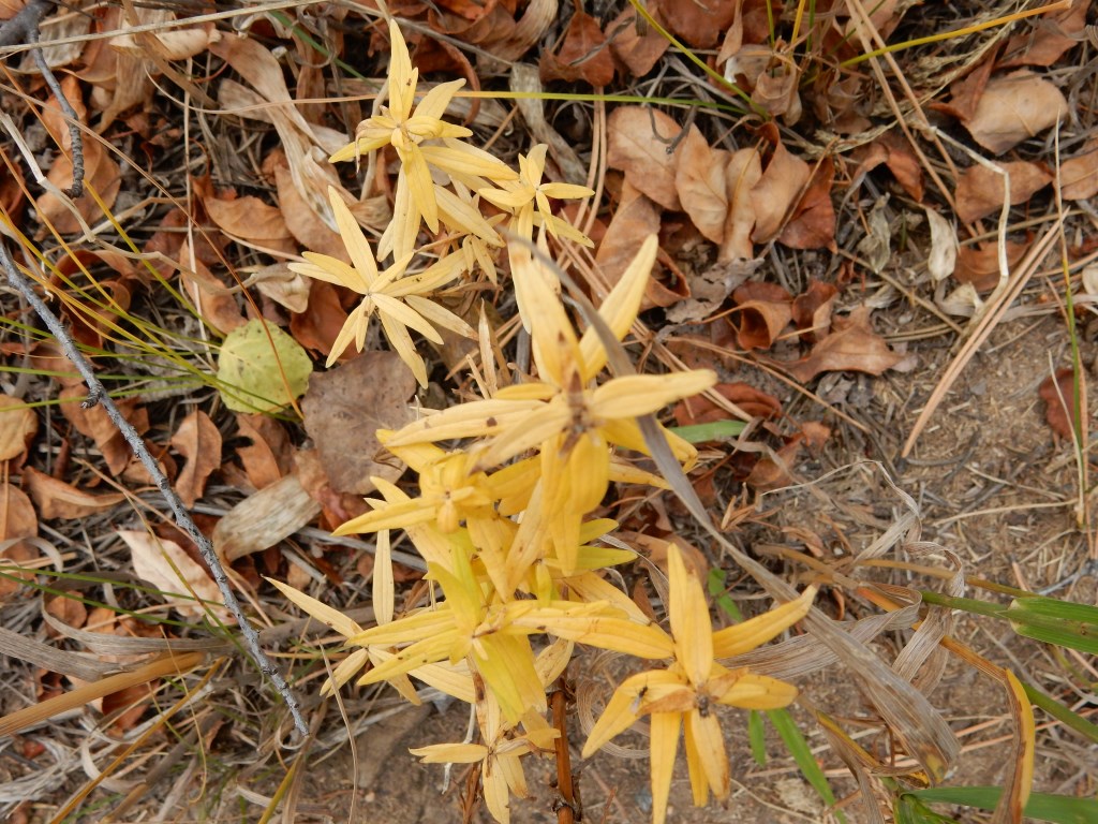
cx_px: 549
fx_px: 1142
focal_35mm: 36
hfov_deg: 51.4
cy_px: 412
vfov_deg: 39.7
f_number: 4
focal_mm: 6.4
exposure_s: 1/200
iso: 125
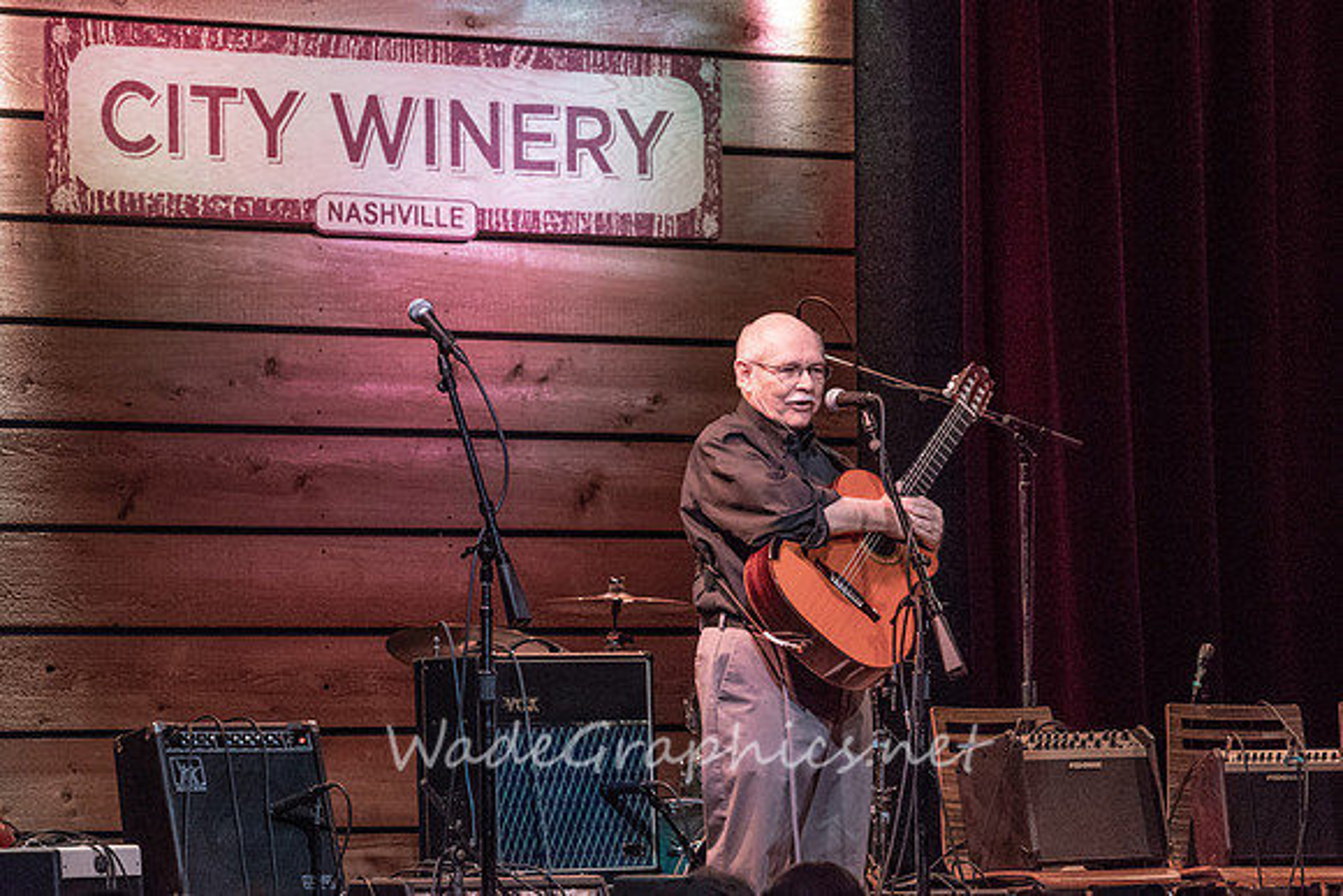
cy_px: 385
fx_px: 6942
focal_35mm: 186
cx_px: 656
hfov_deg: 11.0
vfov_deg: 7.4
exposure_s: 1/125
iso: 6400
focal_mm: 163
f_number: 8
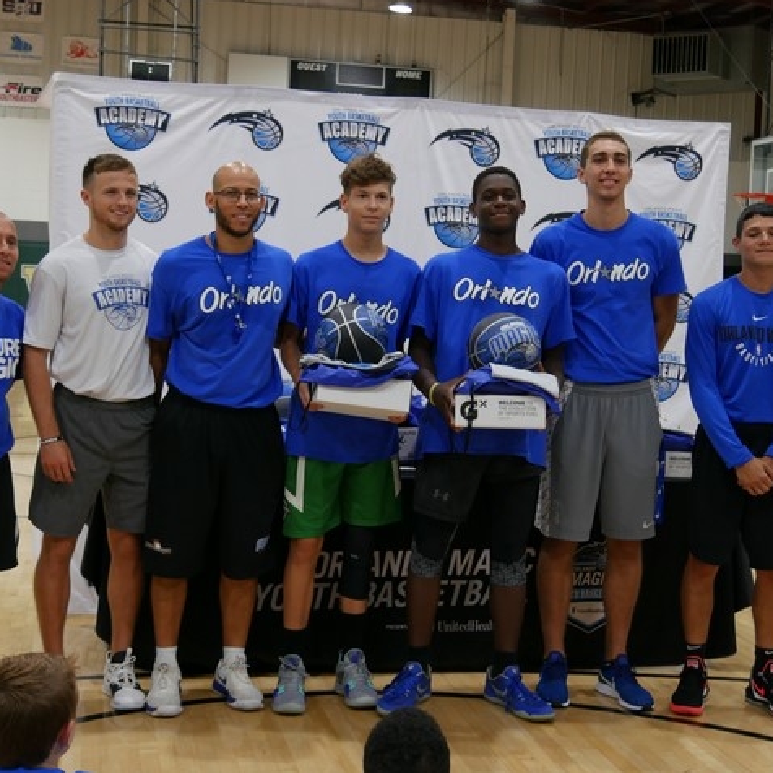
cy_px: 385
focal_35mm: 57
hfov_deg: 30.0
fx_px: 1440
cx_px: 361
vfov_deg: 30.0
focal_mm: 24
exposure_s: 1/60
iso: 800
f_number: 4.1
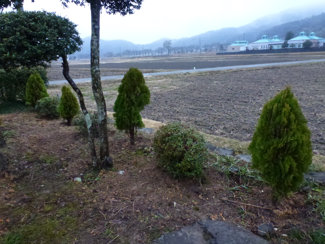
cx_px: 162
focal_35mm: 25
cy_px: 117
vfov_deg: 54.9
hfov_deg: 69.4
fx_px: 235
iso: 800
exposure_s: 1/60
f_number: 3.3
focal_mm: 4.3
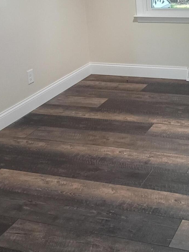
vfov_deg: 30.5
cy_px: 32
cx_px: 164
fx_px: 444
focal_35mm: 61
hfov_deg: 23.5
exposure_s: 1/30
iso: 1038
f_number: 2.2
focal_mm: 3.42
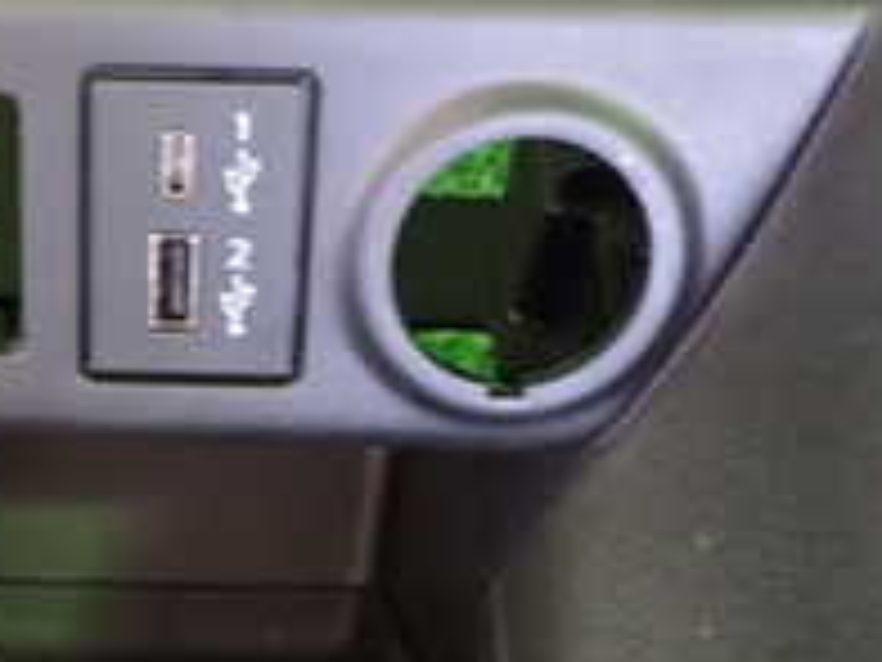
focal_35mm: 92
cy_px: 716
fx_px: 2344
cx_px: 130
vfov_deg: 15.7
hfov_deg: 21.0
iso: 800
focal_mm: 5.4
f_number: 2.3
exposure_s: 1/15
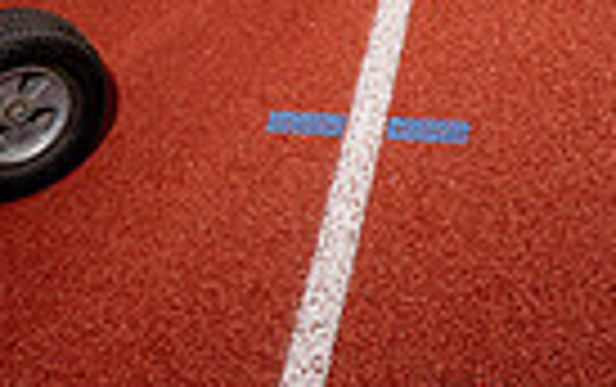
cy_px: -495
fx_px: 1462
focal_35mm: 87
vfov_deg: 12.4
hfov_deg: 23.5
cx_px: 144
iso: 160
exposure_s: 1/1250
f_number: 6.3
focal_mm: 26
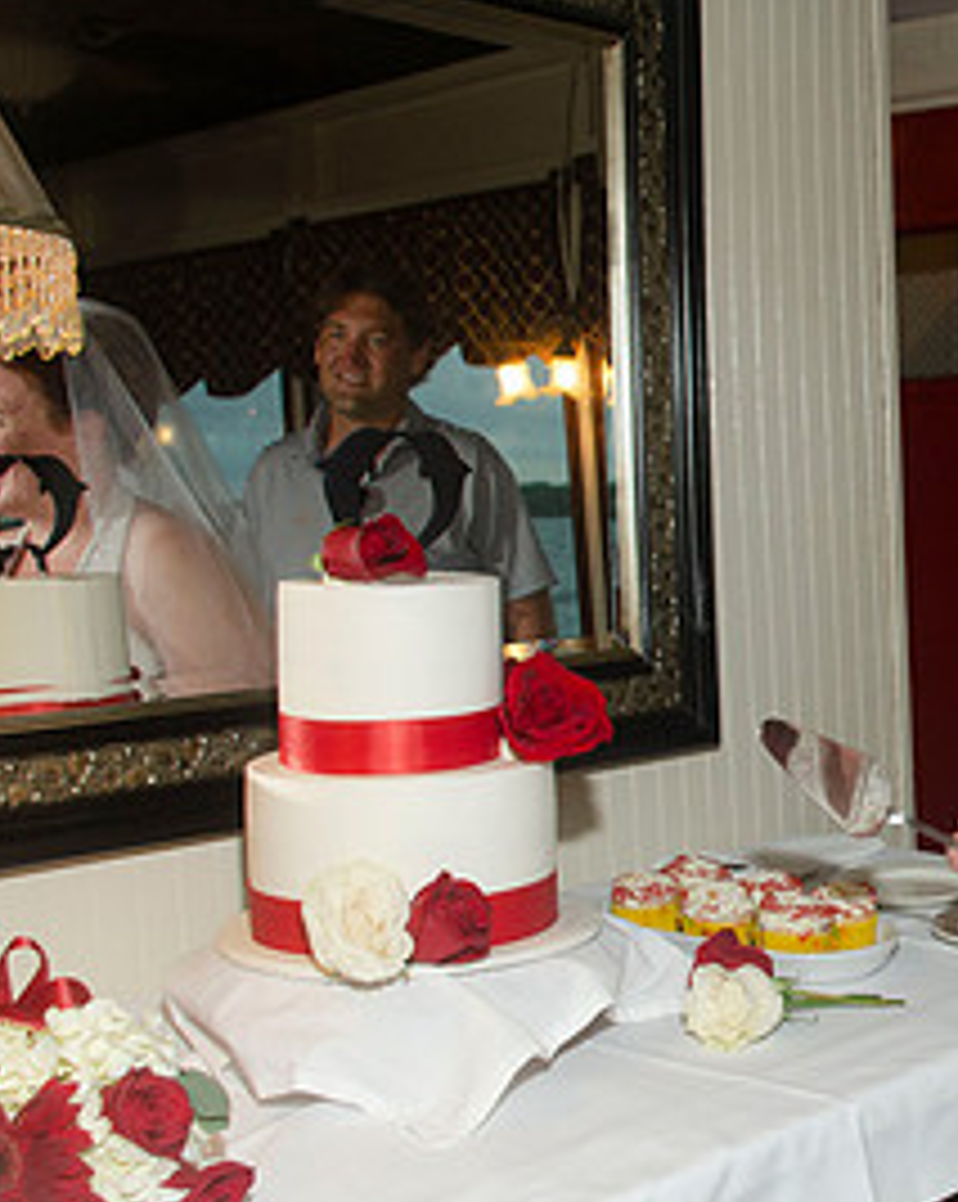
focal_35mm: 55
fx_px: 1953
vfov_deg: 34.2
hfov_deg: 25.4
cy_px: 662
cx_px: 1079
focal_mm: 18
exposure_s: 1/60
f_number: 5.6
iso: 400
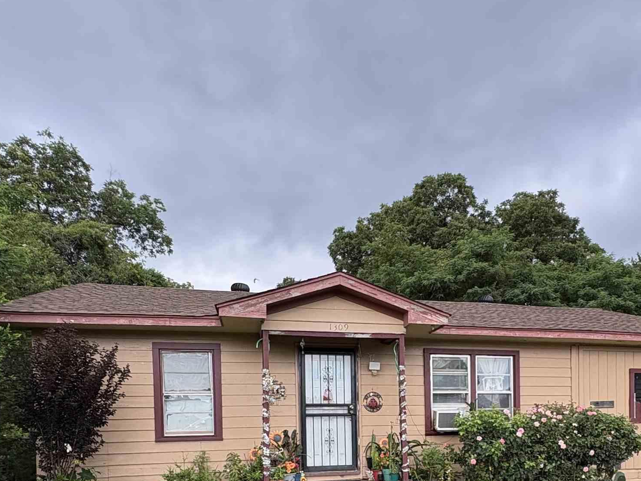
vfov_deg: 43.5
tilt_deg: -0.5
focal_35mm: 29
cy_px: 445
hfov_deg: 60.9
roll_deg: +2.6
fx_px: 537
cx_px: 395
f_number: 2.2
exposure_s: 1/155
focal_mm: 2.22
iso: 64
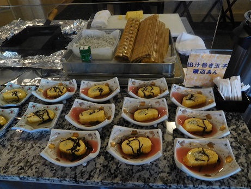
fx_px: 181
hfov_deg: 69.4
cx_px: 126
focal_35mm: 25
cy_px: 94
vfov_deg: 54.9
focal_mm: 4.5
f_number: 3.4
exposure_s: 1/20
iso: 400
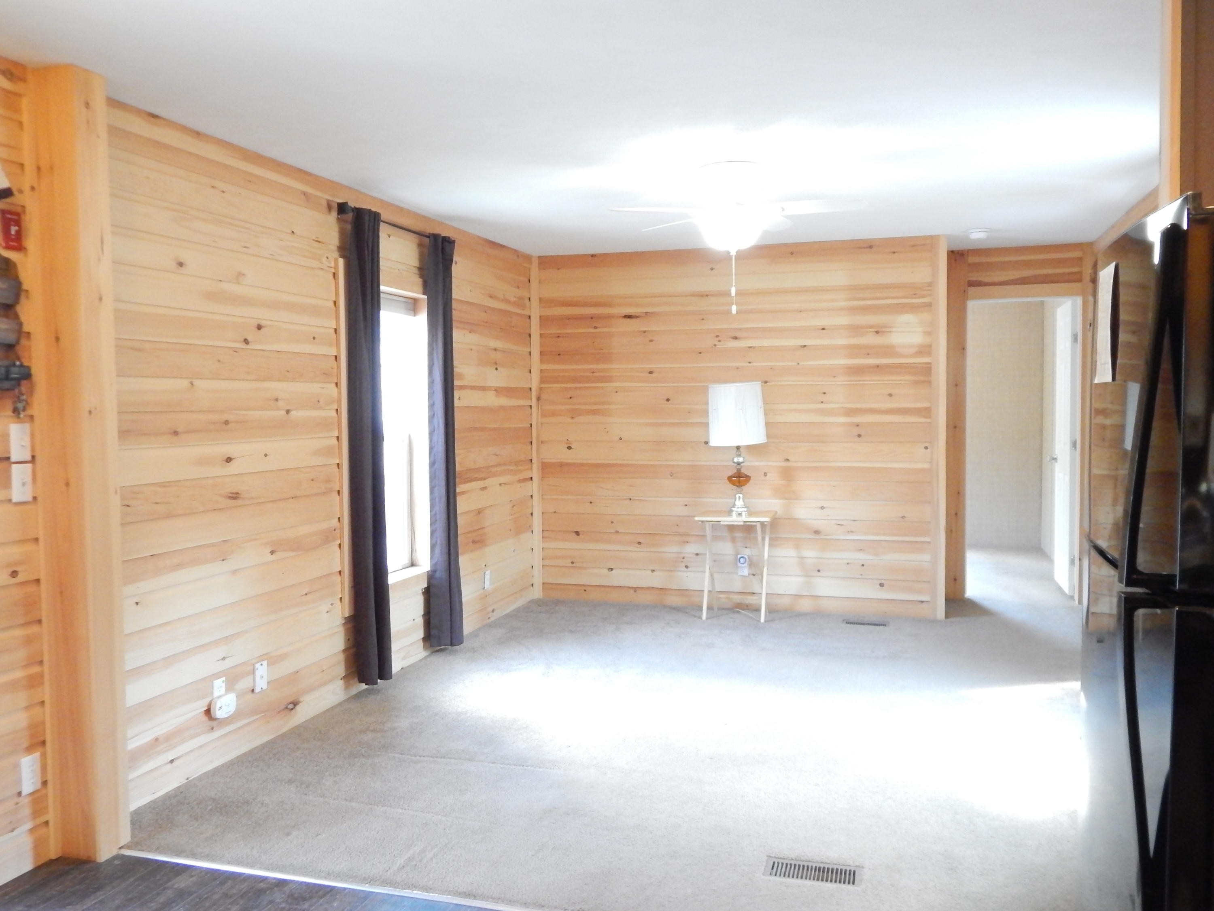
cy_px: 456
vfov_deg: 49.7
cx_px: 607
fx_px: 982
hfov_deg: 63.4
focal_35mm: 28
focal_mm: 5.1
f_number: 3.2
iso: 800
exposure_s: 1/15
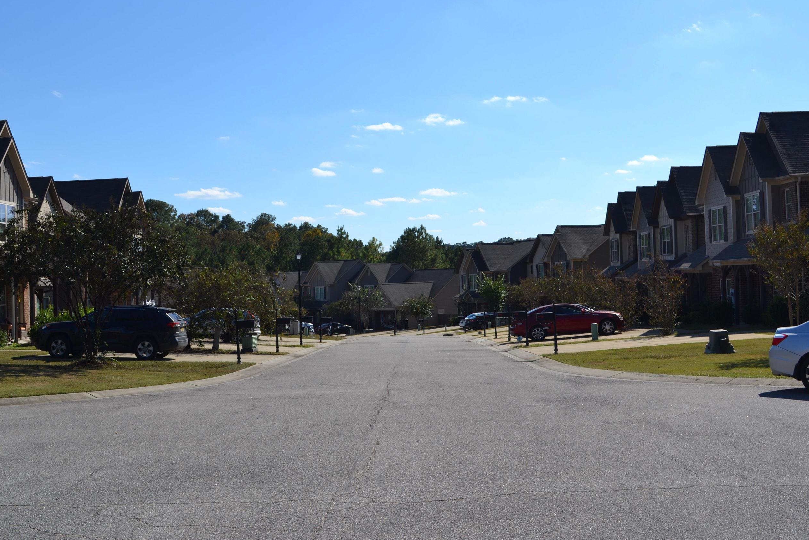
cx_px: 385
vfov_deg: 30.5
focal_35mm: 44
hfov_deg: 44.5
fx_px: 989
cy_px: 245
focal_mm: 24
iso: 100
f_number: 8
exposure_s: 1/320
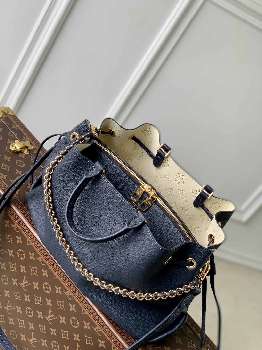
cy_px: 175
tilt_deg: -30.4
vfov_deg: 36.8
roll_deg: -36.9
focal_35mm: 52
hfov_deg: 28.0
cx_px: 131
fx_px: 525
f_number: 2.4
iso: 20
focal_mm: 6
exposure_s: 1/122
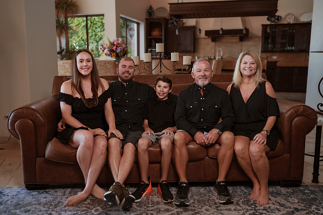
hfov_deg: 53.7
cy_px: 109
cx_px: 159
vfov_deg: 37.3
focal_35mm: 36
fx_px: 319
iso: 160
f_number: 1.8
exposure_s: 1/100
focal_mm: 35
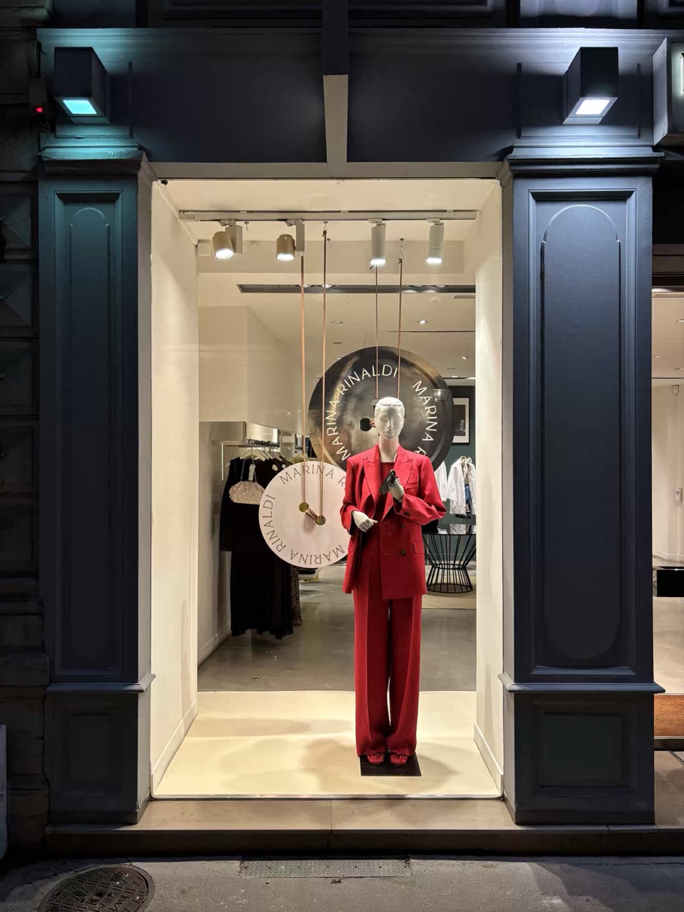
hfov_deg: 53.1
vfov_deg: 67.3
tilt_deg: +0.8
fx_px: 685
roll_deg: -0.8
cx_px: 342
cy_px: 456
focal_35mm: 26
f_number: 1.6
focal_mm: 5.96
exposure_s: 1/100
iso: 100
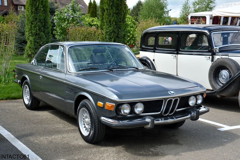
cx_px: 120
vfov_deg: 28.1
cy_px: 80
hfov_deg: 41.1
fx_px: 320
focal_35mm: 48
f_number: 8
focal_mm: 32
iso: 140
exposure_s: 1/250
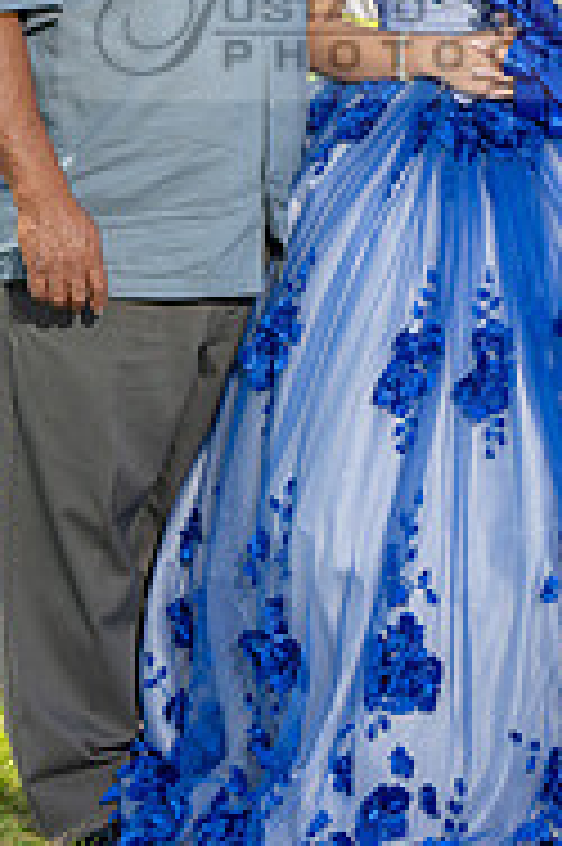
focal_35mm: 120
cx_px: 506
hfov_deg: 11.3
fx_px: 2815
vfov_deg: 16.7
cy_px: -4
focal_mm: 33.4
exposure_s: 1/125
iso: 80
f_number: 5
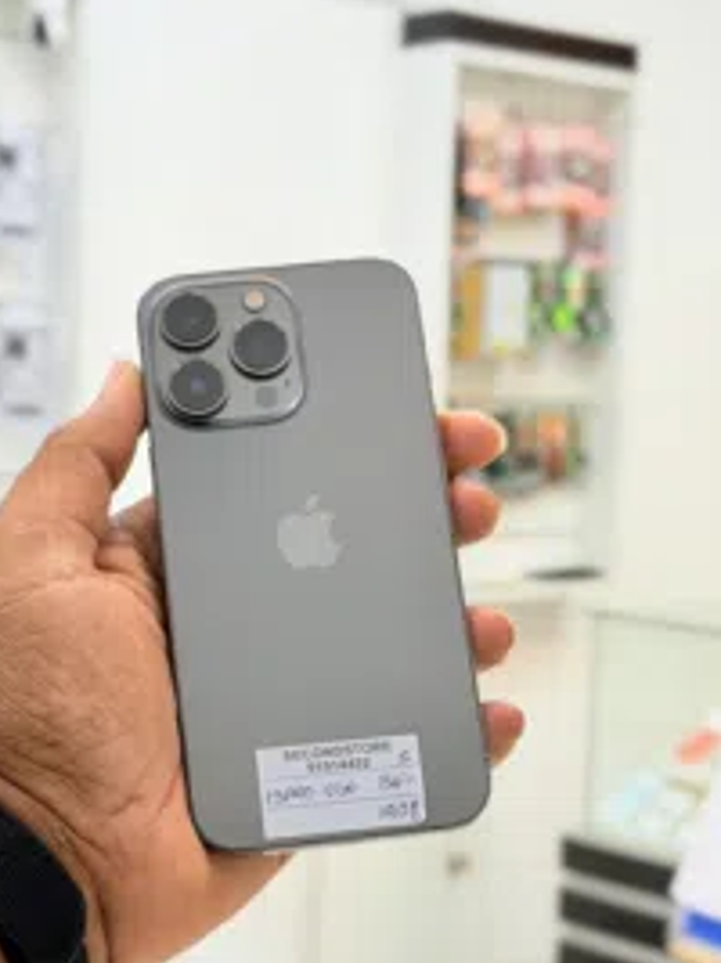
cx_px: 299
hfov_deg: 20.4
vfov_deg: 27.0
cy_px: 592
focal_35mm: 72
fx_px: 2001
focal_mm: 6.76
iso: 50
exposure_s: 1/194
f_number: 1.78
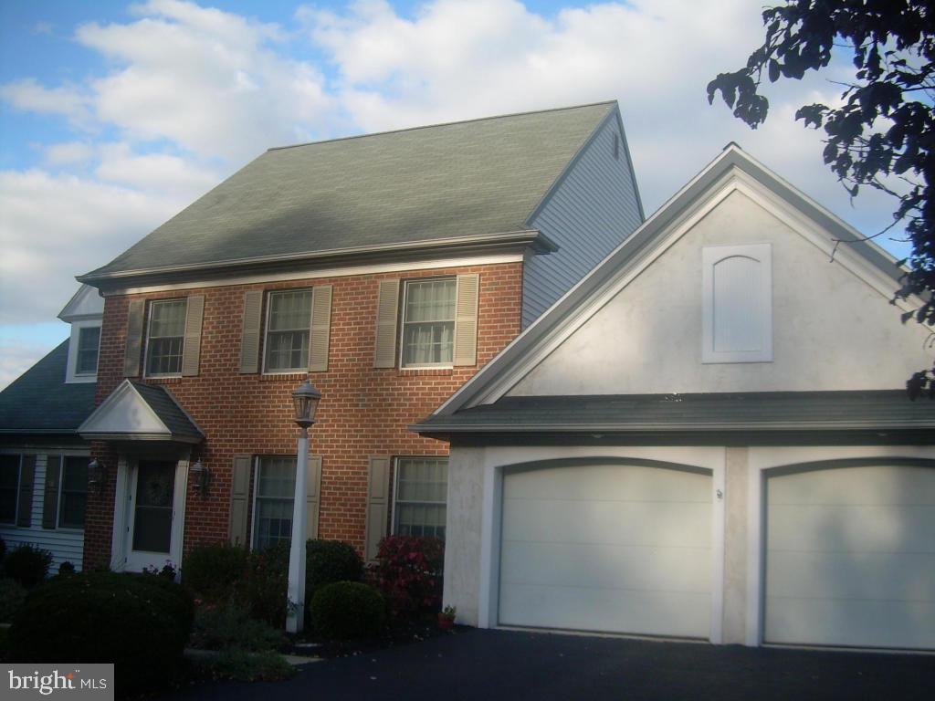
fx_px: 1026
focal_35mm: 38
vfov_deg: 37.7
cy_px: 350
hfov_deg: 49.0
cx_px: 468
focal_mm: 6.3
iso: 50
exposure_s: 1/594
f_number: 2.8
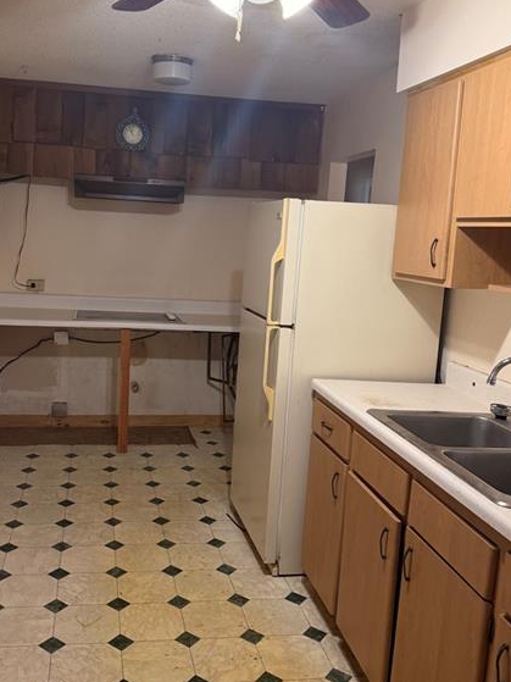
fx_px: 650
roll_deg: -2.9
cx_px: 194
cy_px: 309
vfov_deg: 55.3
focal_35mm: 33
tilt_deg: -7.2
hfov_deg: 42.6
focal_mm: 6.76
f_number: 1.78
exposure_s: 1/90
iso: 200
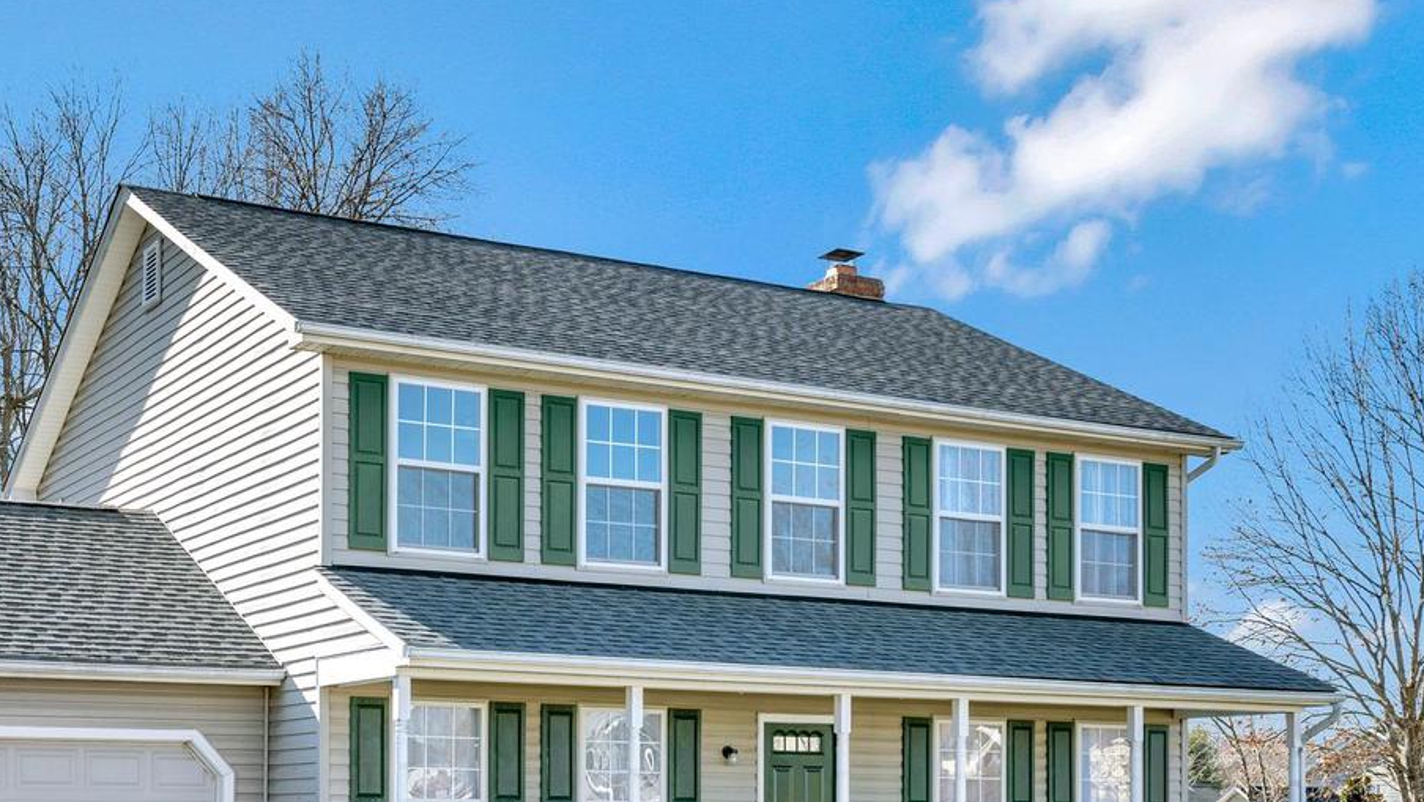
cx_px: 471
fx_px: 1888
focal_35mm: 50
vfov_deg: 23.4
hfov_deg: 40.8
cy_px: 696
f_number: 6.3
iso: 100
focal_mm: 30
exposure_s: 1/320
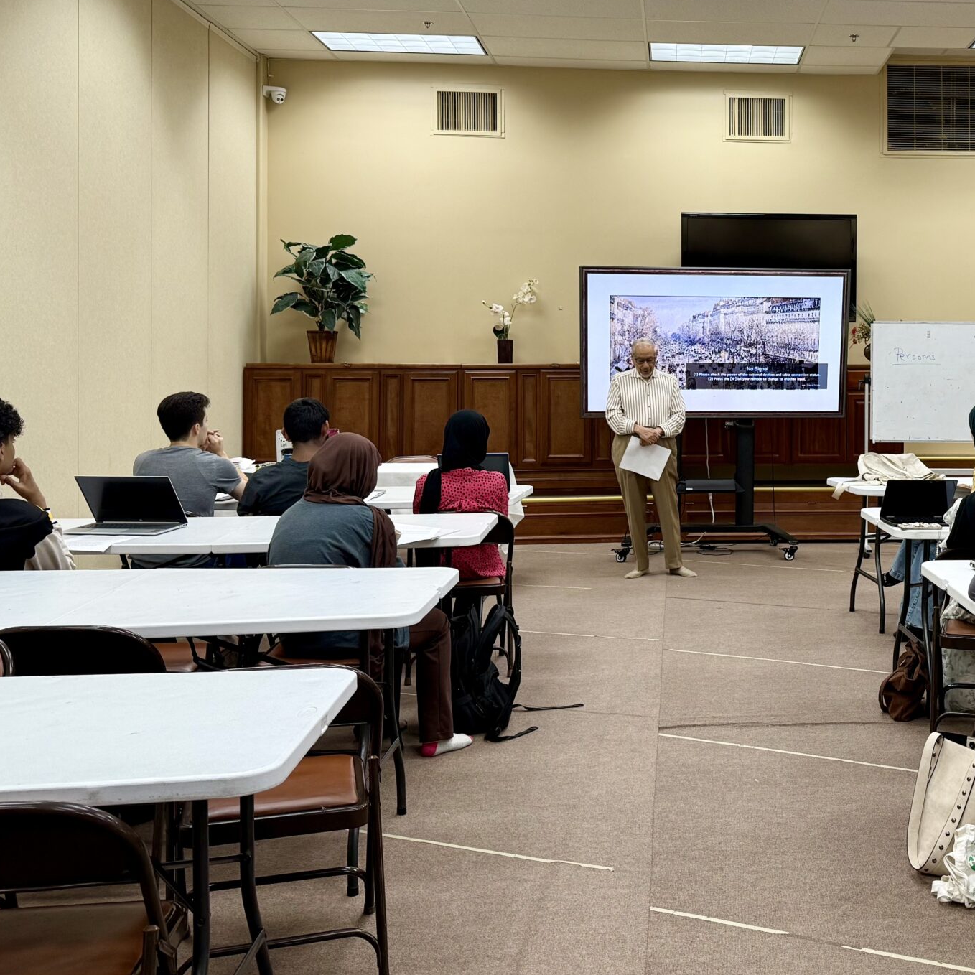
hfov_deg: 40.1
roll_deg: +0.4
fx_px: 1275
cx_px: 786
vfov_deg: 41.4
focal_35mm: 40
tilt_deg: +0.8
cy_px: 345
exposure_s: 1/120
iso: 125
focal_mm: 6.76
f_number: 1.78
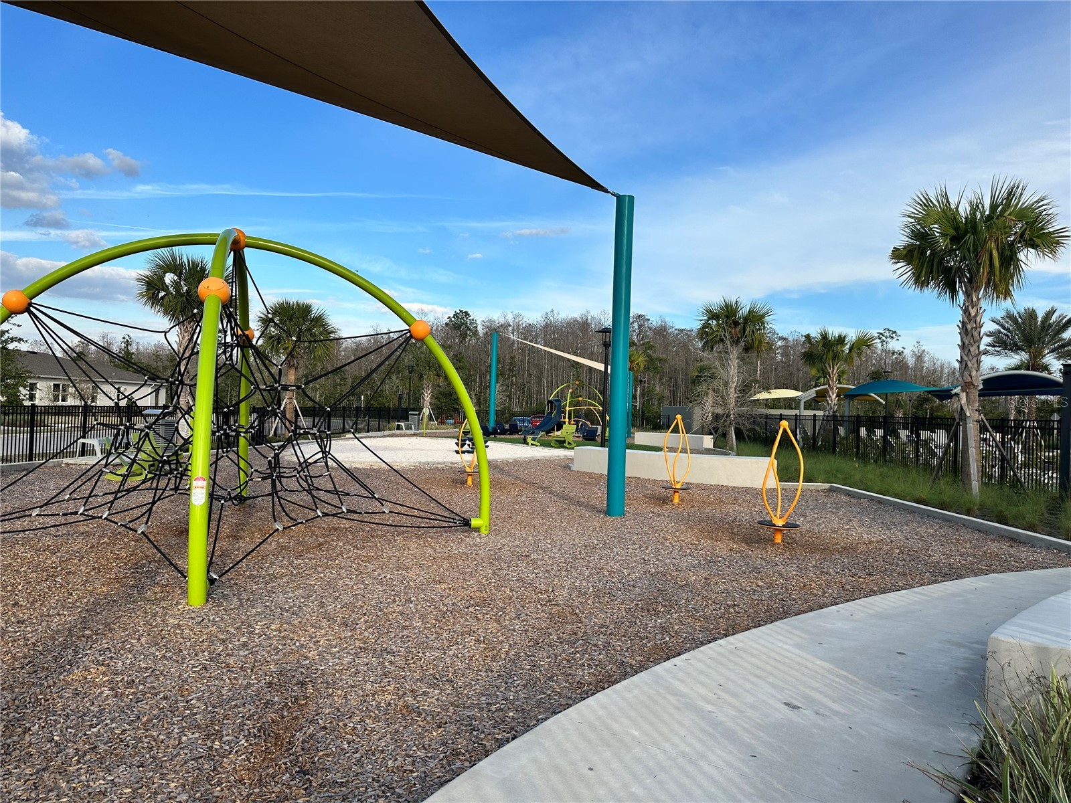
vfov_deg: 56.8
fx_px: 743
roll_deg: -1.7
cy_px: 402
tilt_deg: +0.3
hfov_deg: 71.6
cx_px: 536
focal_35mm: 24
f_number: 1.78
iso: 80
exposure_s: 1/2591
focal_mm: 6.86
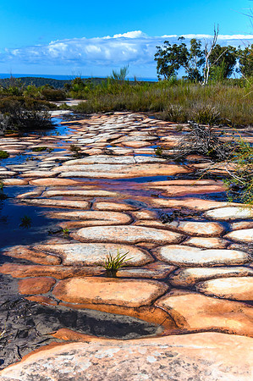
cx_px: 126
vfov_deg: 48.5
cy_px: 190
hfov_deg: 33.3
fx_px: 423
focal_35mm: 40
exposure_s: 1/6400
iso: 400
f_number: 5
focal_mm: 27
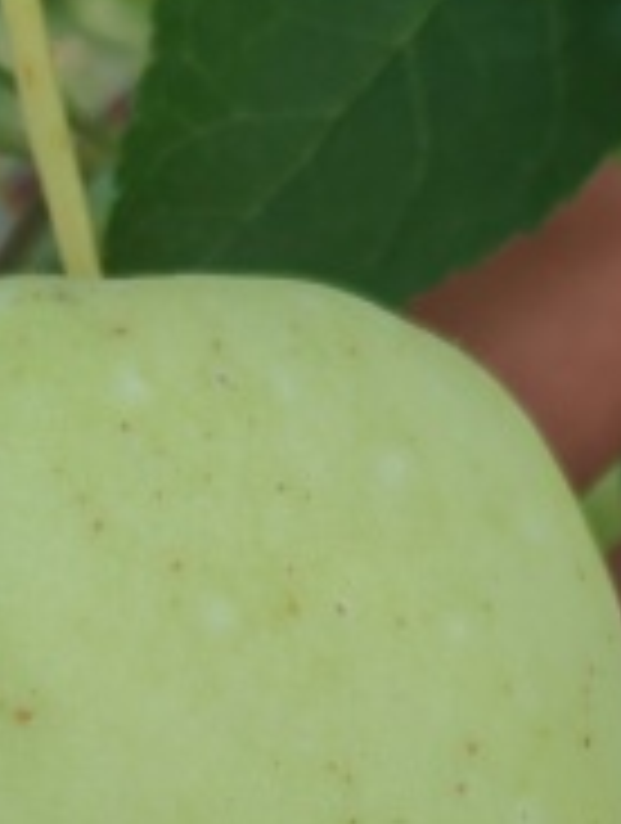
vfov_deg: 12.2
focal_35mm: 157
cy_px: 1038
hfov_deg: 9.5
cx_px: 140
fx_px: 3742
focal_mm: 5.52
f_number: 1.95
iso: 50
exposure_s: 1/340
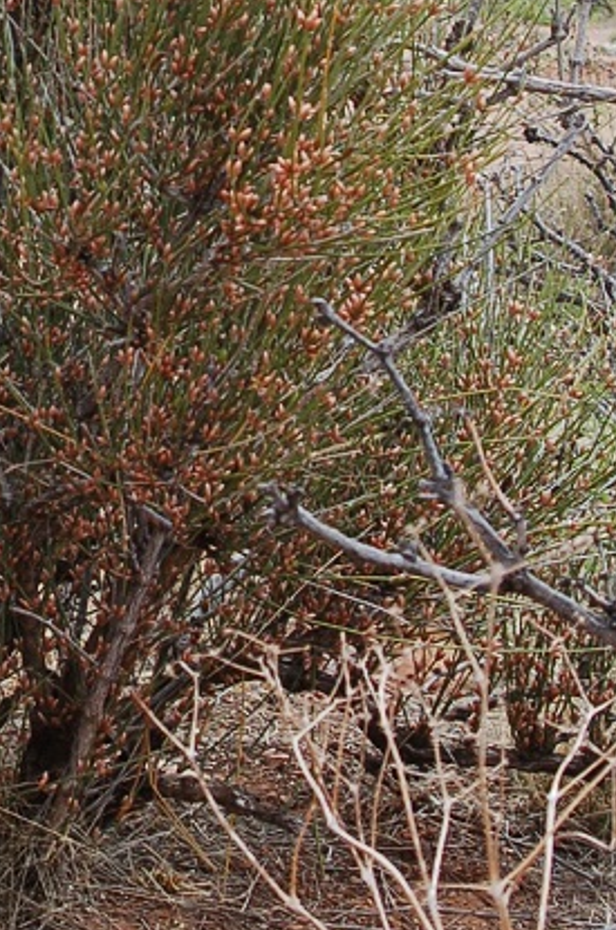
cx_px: -150
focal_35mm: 122
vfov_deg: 16.6
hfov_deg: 11.0
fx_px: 3144
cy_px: 72
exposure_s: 1/250
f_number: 8
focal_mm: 28
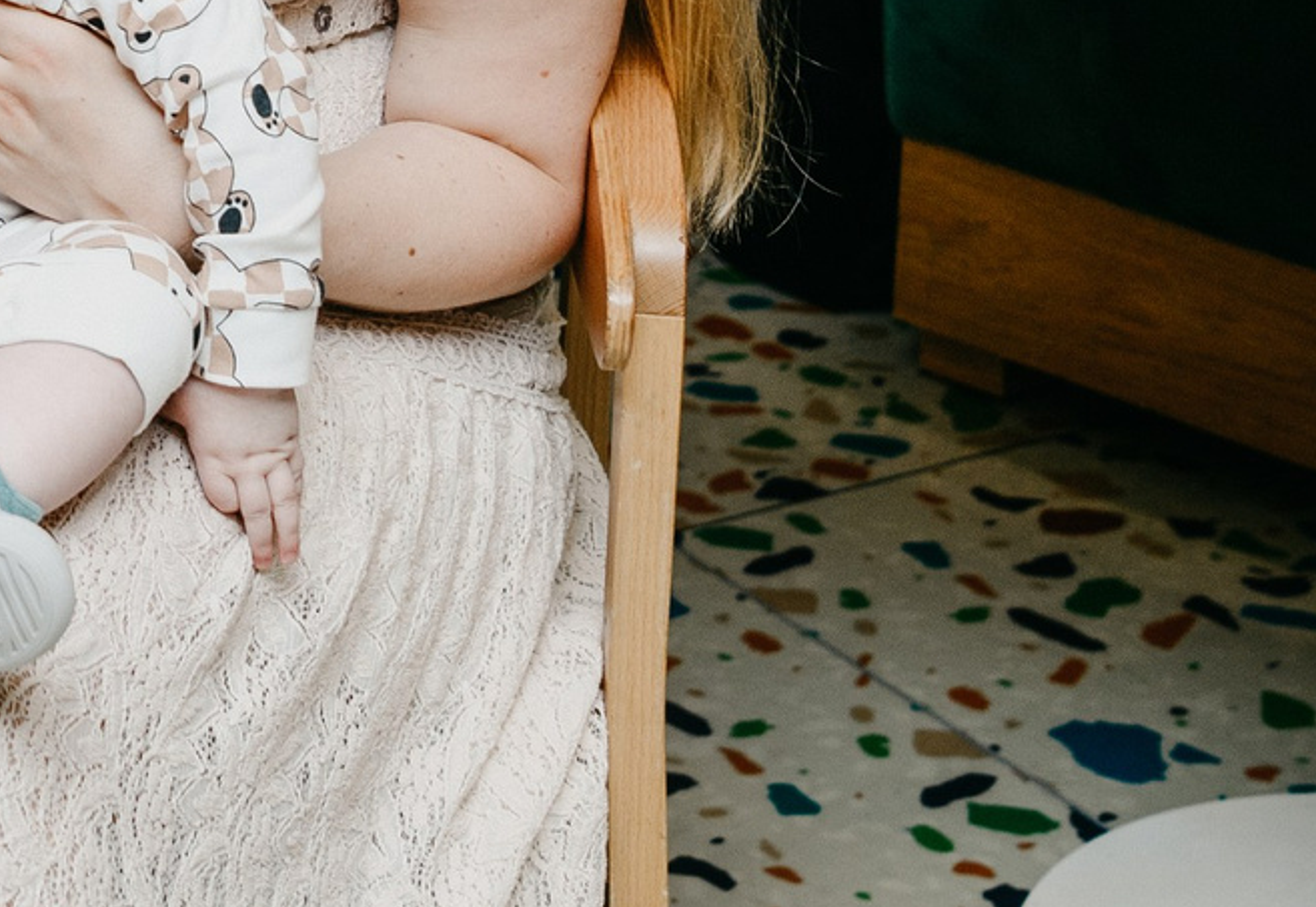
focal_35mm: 128
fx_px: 4729
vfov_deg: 10.6
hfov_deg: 15.1
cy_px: -454
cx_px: -388
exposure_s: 1/160
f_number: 3.5
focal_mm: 30
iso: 125
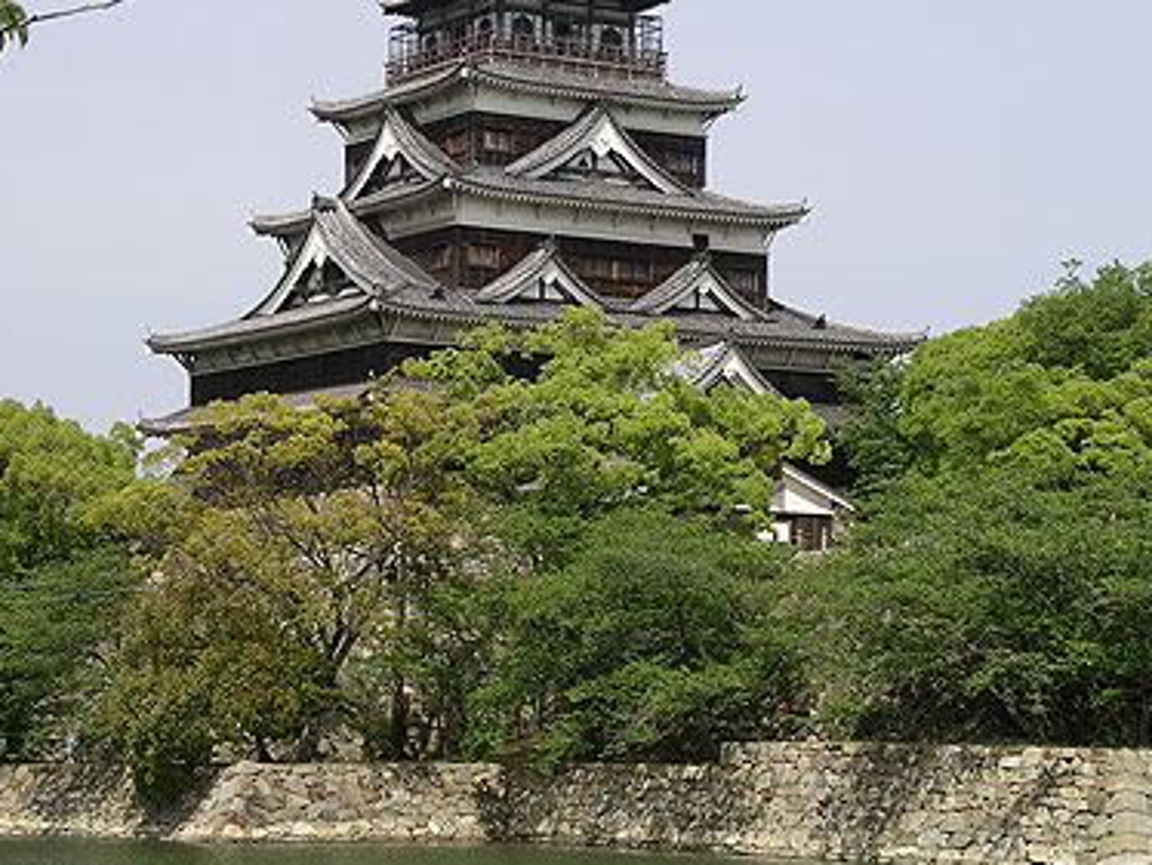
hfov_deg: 16.7
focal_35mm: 118
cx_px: 484
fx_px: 3929
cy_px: 372
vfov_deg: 12.6
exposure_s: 1/480
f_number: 5.6
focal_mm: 20.4
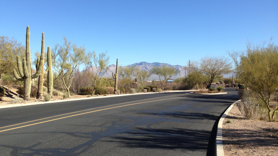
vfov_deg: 32.8
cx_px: 139
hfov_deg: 55.3
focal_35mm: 36
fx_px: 265
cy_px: 81
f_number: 2.4
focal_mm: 4.13
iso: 50
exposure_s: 1/1232
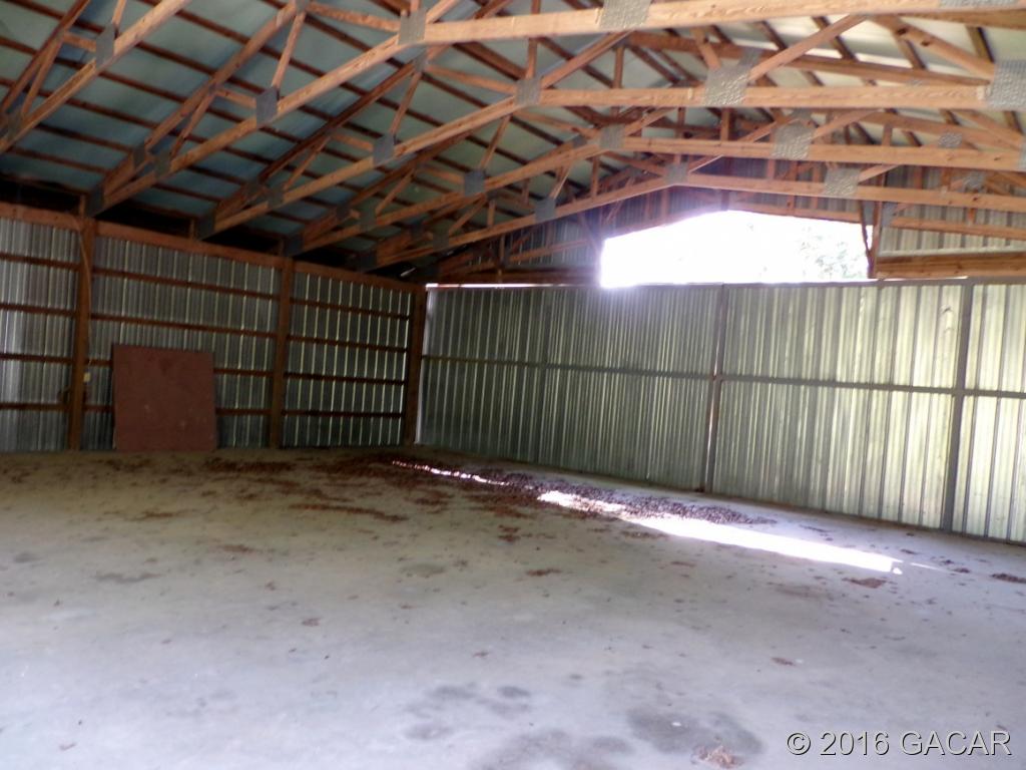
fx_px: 771
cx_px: 513
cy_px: 385
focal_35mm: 26
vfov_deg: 53.1
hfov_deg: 67.3
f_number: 3.2
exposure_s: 1/28
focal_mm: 4.7
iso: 200
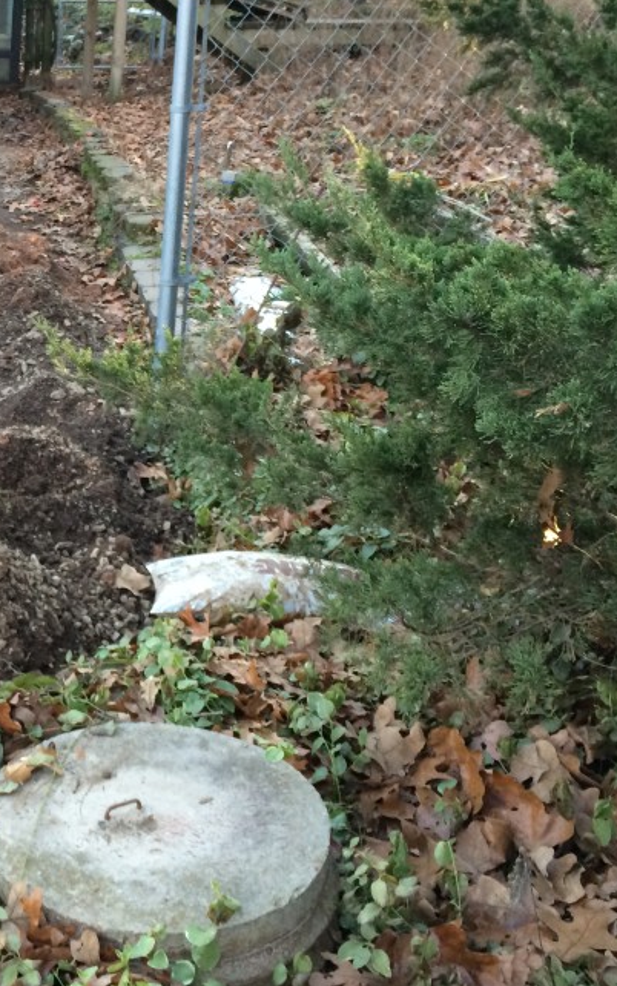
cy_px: 427
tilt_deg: -20.9
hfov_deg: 24.6
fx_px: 1317
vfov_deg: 41.0
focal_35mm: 49
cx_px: -60
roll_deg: -1.3
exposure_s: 1/30
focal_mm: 4.15
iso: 50
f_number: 2.2
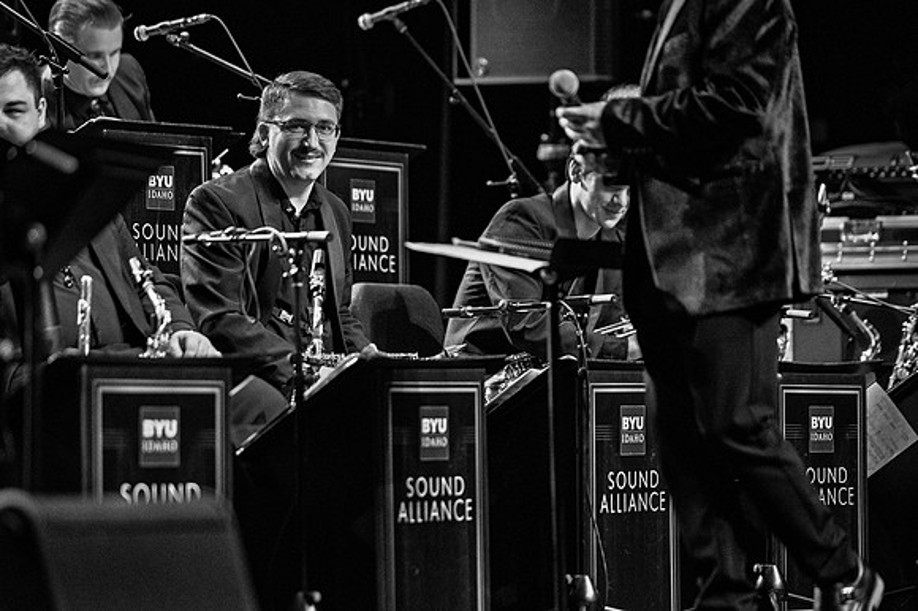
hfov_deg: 9.9
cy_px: 306
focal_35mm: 208
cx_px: 459
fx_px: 5313
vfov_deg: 6.6
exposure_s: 1/500
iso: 5000
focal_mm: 200
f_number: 2.8
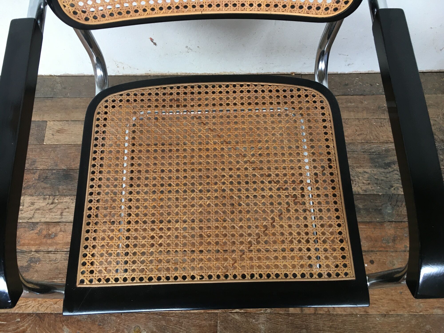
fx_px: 372
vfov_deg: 48.2
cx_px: 222
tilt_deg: -73.0
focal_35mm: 29
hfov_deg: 61.7
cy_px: 166
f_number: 2.2
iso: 50
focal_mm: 4.15
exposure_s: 1/33
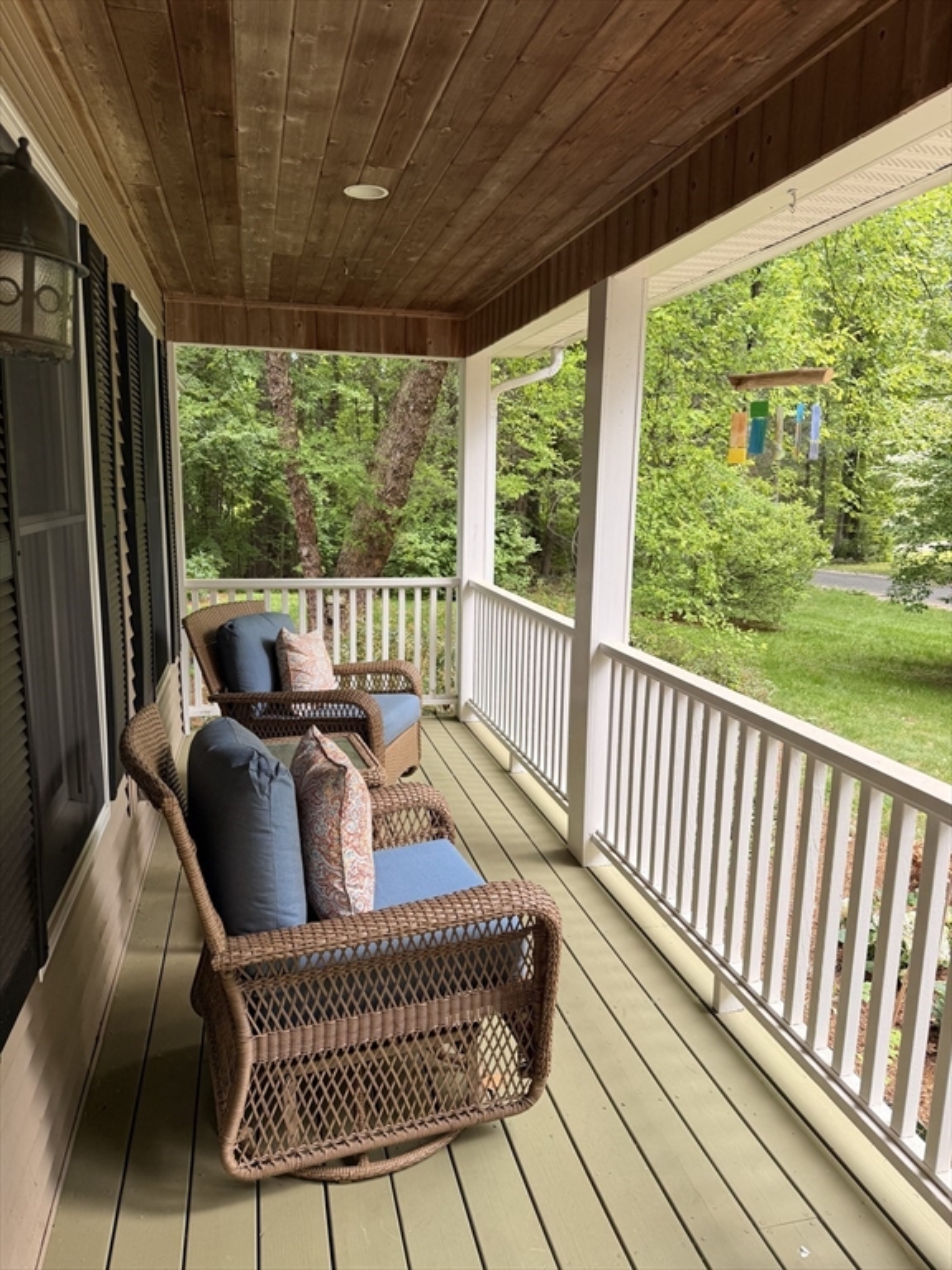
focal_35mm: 24
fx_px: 880
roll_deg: -1.2
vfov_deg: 71.6
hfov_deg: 56.8
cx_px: 476
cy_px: 635
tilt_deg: -9.9
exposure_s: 1/148
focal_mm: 6.76
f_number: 1.78
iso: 64
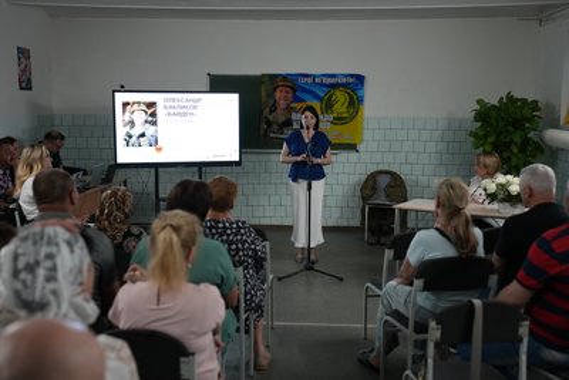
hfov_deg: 45.4
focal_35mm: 43
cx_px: 284
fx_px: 680
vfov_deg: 31.2
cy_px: 190
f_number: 2.8
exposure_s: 1/200
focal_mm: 43
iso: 2500
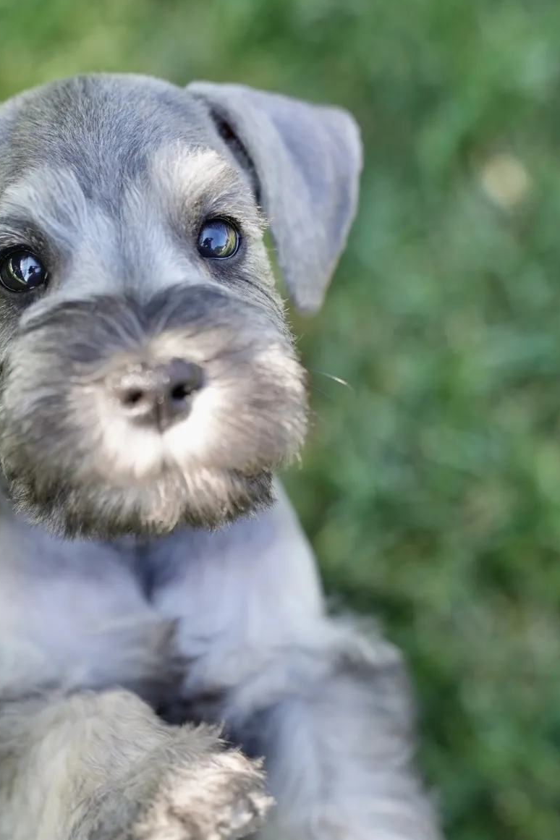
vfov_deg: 18.6
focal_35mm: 110
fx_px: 2566
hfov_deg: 12.4
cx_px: 171
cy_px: 508
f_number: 4
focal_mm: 79
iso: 250
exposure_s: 1/160
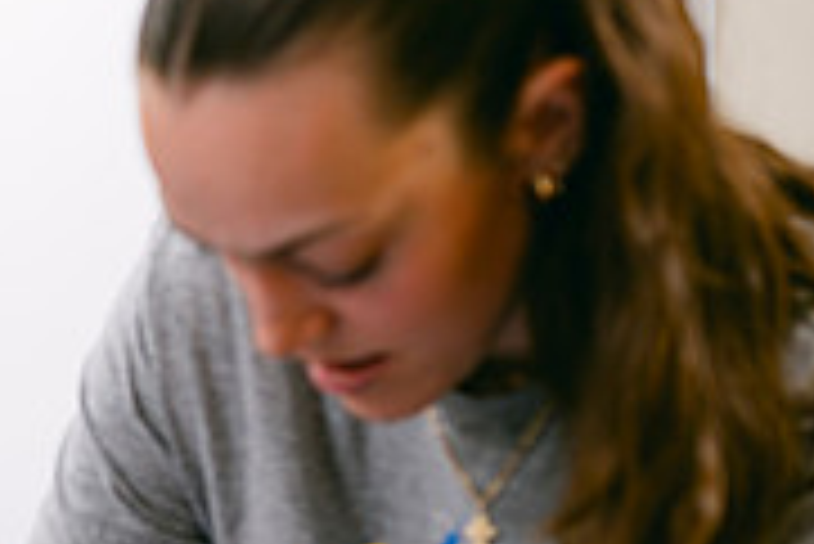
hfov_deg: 17.0
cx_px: -283
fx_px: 2534
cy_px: 692
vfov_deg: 11.9
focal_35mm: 112
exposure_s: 1/125
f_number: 2
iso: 200
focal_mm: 35
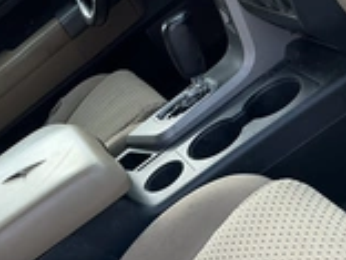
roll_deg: +42.2
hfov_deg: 25.8
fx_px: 720
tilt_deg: -20.1
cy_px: 216
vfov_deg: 20.2
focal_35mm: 72
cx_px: 7
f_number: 1.8
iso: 20
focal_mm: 3
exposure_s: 1/180
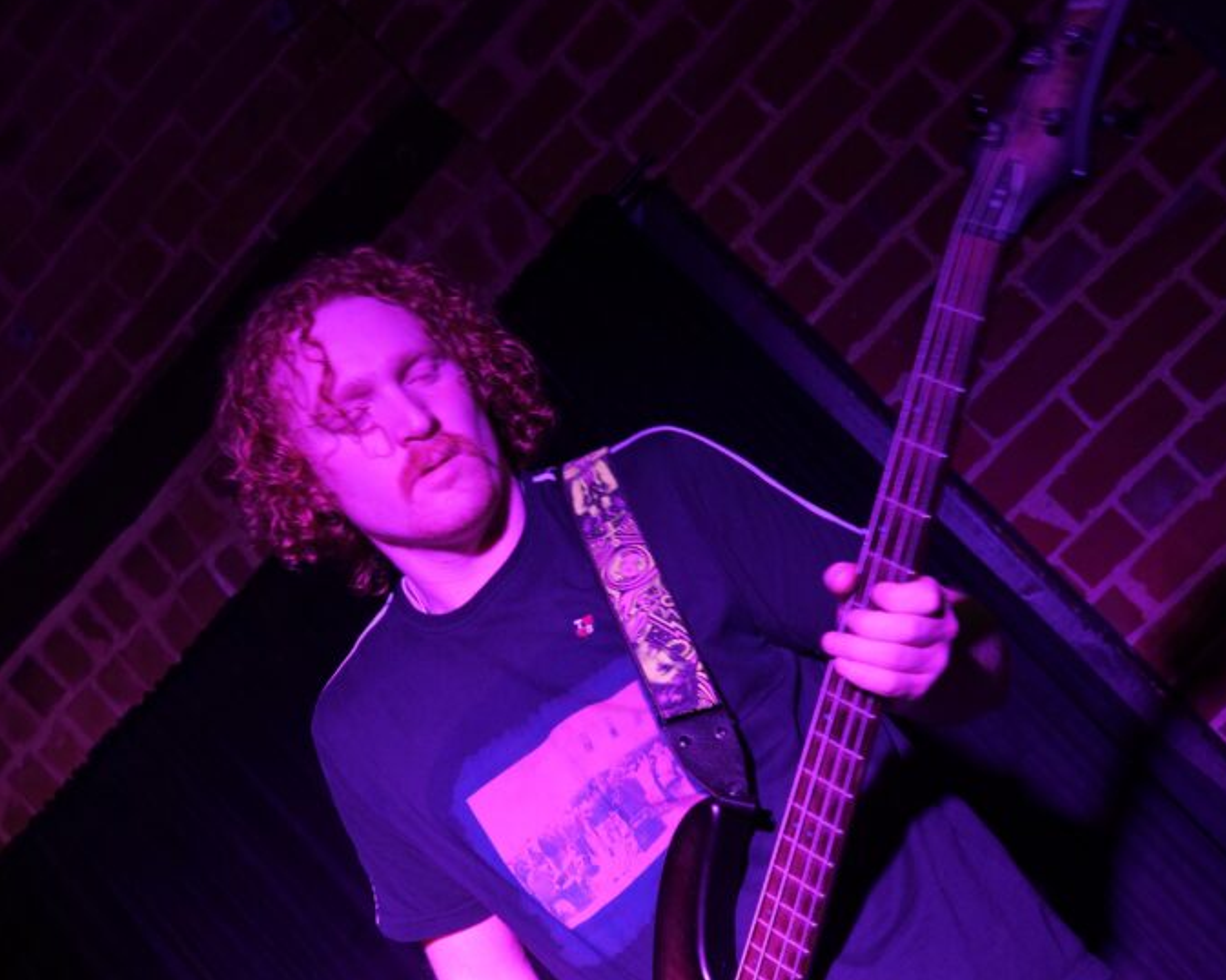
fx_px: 1814
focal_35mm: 50
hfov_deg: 37.3
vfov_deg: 29.8
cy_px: 720
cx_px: 618
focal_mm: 35
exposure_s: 1/60
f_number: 4.5
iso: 1250
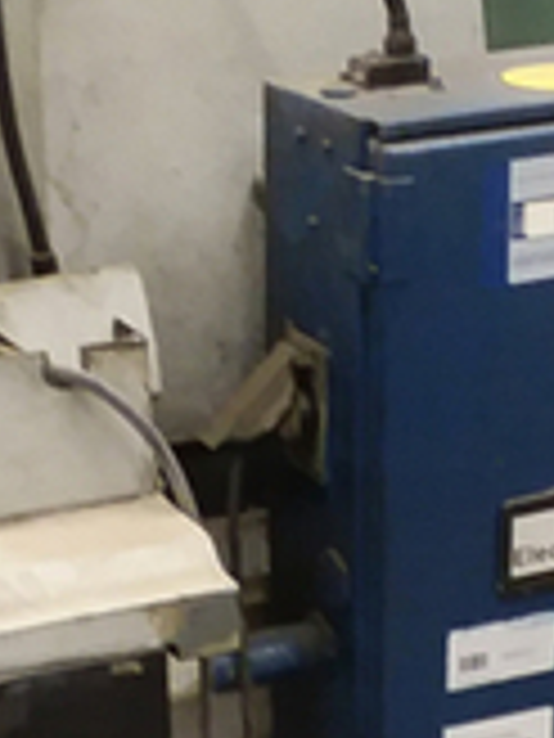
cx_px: 176
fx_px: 2411
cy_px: 410
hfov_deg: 13.1
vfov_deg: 17.4
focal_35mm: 113
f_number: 1.9
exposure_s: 1/24
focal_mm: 2.47
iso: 160
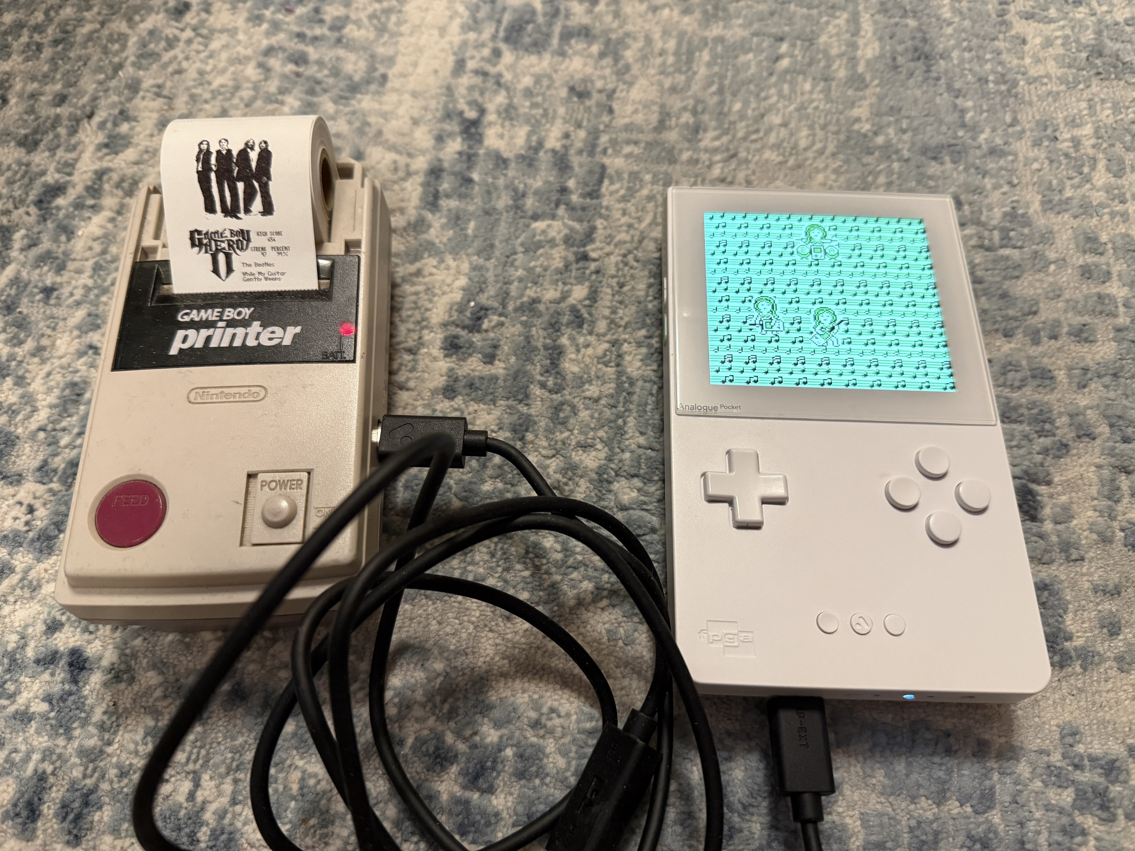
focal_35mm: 24
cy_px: 426
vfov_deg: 56.8
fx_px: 787
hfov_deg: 71.6
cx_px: 568
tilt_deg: -64.4
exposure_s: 1/60
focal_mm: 6.76
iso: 500
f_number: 1.78
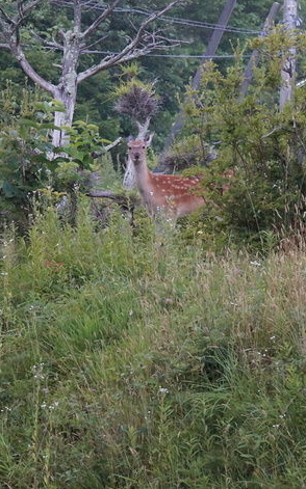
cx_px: 131
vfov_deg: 7.2
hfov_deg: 4.5
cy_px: 211
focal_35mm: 291
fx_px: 3886
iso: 3200
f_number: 6.3
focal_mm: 110
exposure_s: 1/200
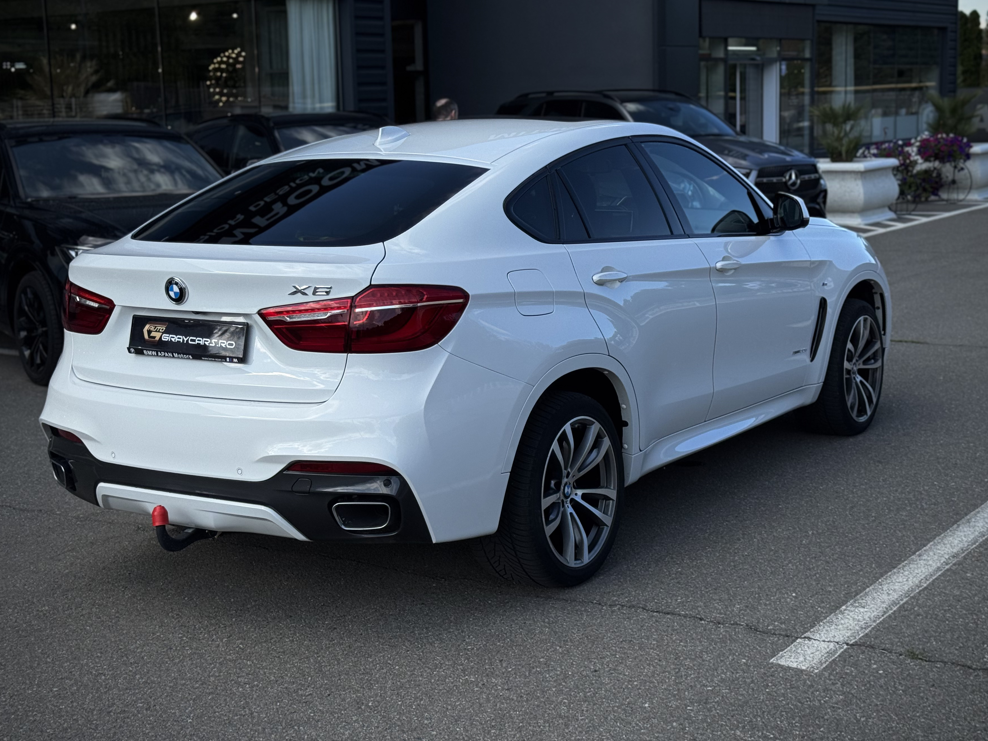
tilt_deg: -7.9
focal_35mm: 55
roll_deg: +1.7
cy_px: 330
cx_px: 478
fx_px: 1570
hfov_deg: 34.9
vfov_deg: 26.5
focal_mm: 6.76
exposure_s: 1/2717
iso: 64
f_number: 1.78
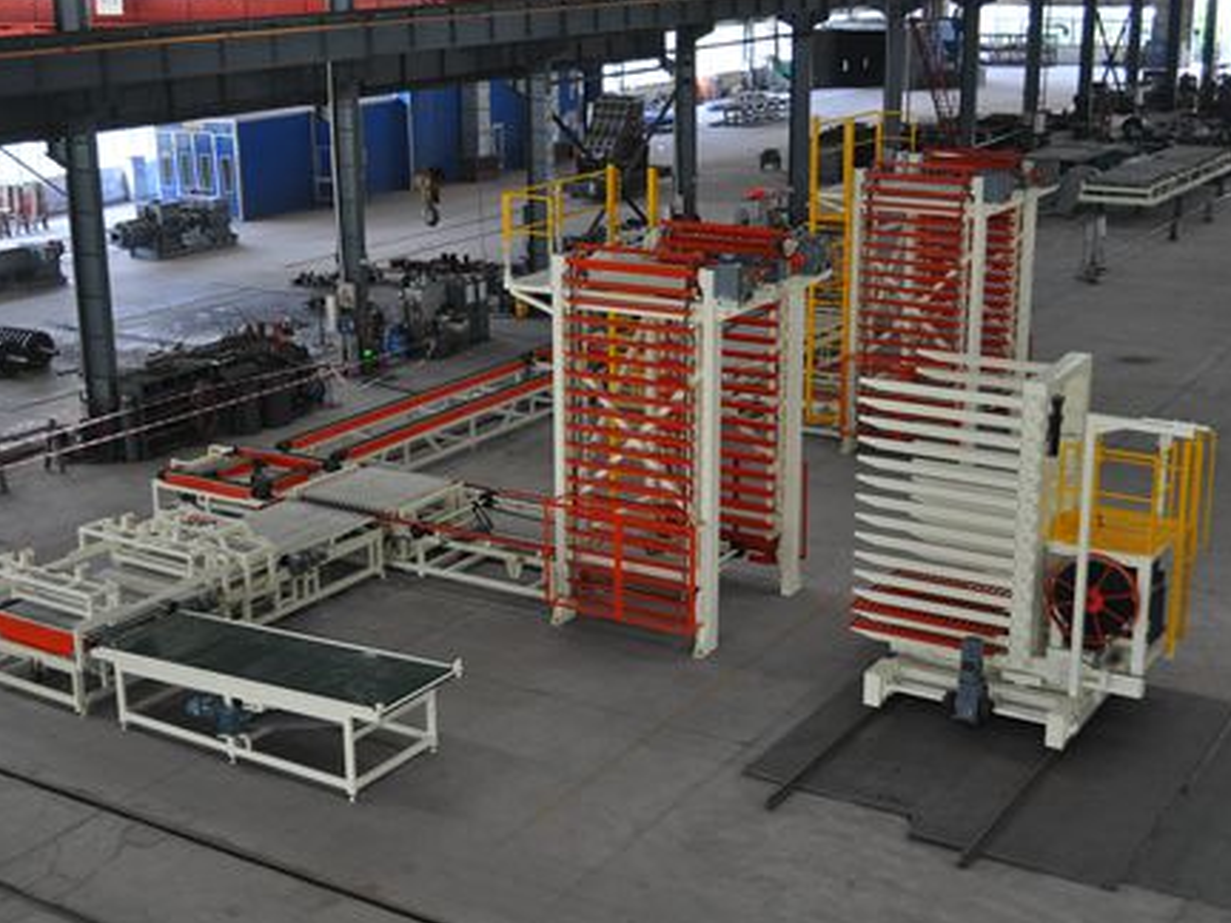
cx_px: 564
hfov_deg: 38.2
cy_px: 459
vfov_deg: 29.1
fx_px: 1778
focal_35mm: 50
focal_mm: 30
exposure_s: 1/40
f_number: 4.5
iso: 800
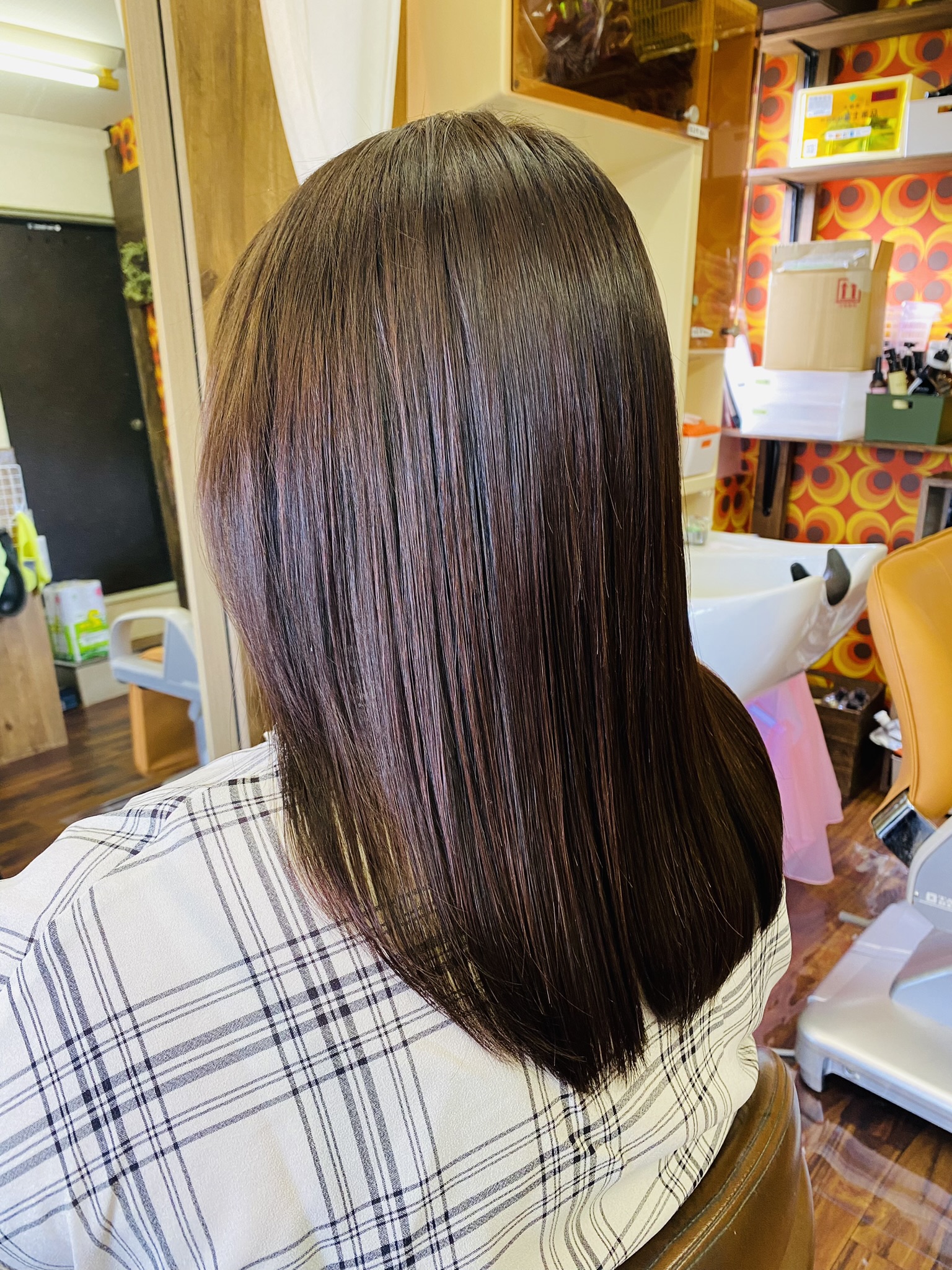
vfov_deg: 67.3
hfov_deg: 53.1
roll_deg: -0.5
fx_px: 953
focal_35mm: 26
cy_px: 635
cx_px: 476
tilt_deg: -15.1
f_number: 1.8
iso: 160
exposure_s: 1/60
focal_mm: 4.25
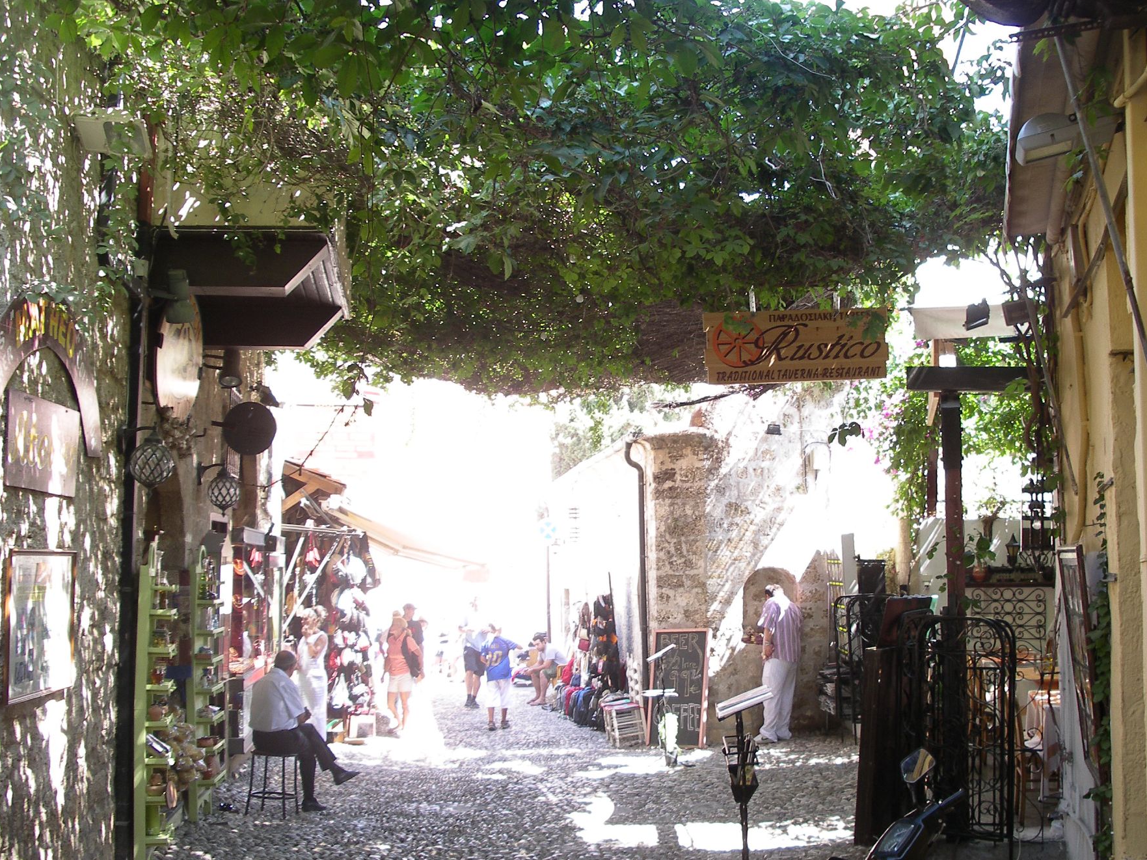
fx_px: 1425
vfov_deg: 33.5
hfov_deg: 43.8
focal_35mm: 43
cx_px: 617
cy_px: 490
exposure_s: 1/50
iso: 80
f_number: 2.8
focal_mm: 7.8
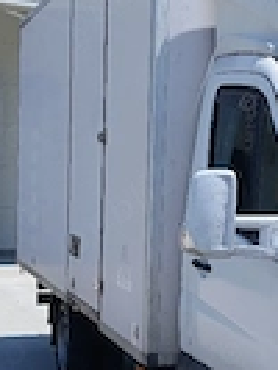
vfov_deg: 25.0
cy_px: 223
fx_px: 834
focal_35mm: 78
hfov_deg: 18.8
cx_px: 208
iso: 20
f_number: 1.8
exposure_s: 1/769
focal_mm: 3.98
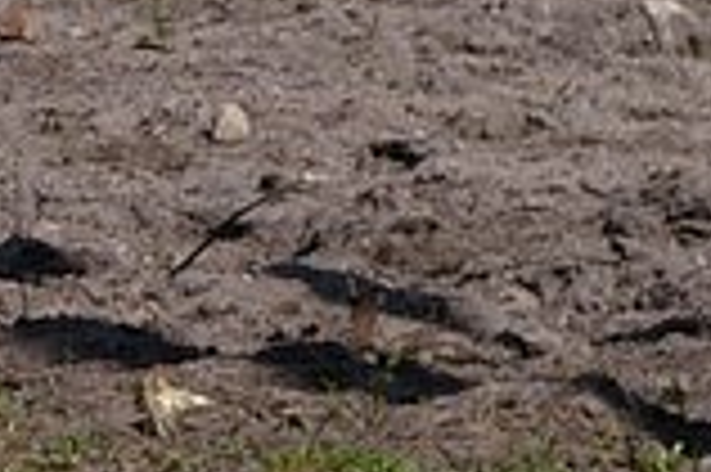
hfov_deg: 3.7
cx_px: -1557
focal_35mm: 533
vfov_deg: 2.6
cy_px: -191
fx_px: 10520
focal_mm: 55
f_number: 11
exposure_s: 1/350
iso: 200
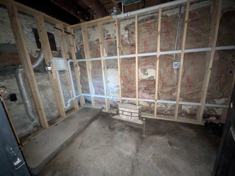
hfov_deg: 102.1
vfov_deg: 85.7
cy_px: 88
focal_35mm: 14
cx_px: 118
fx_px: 95
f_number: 2.2
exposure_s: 1/19.1
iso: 3066
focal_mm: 1.85
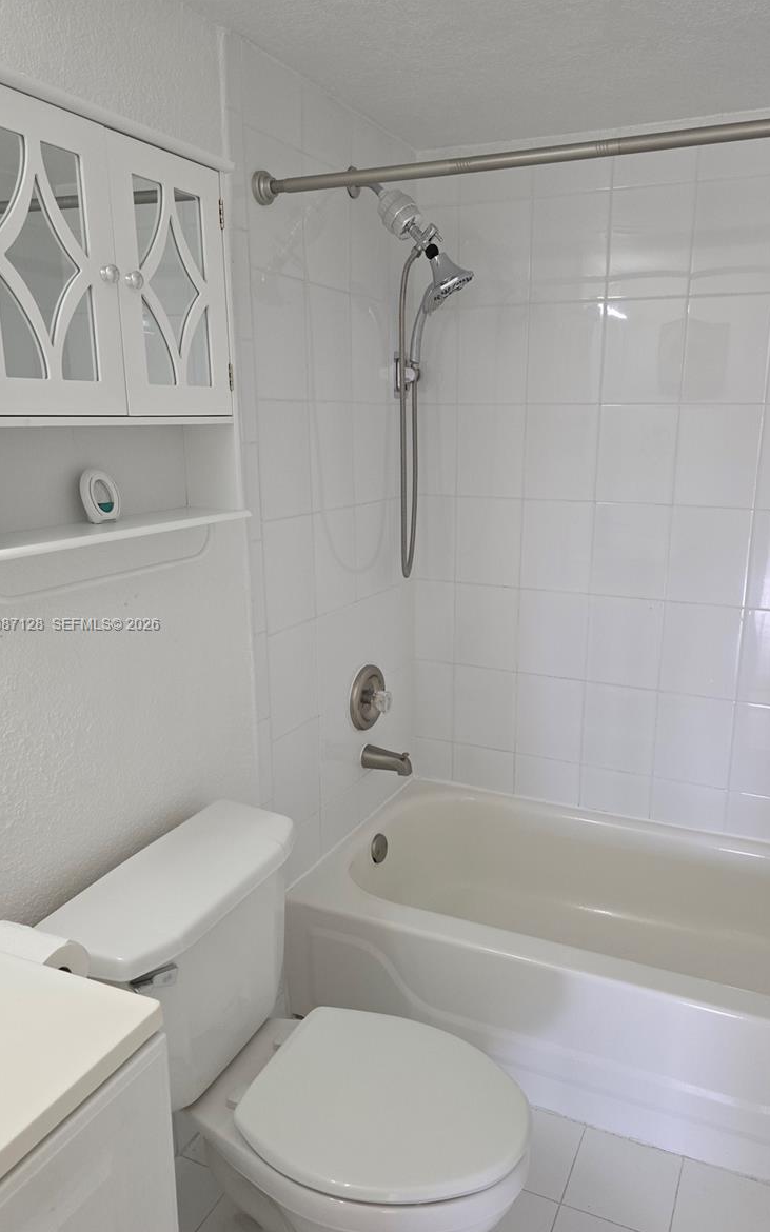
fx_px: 840
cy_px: 625
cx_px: 438
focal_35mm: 25
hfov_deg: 49.1
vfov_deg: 72.5
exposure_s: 1/120
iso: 200
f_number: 1.7
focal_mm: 6.3
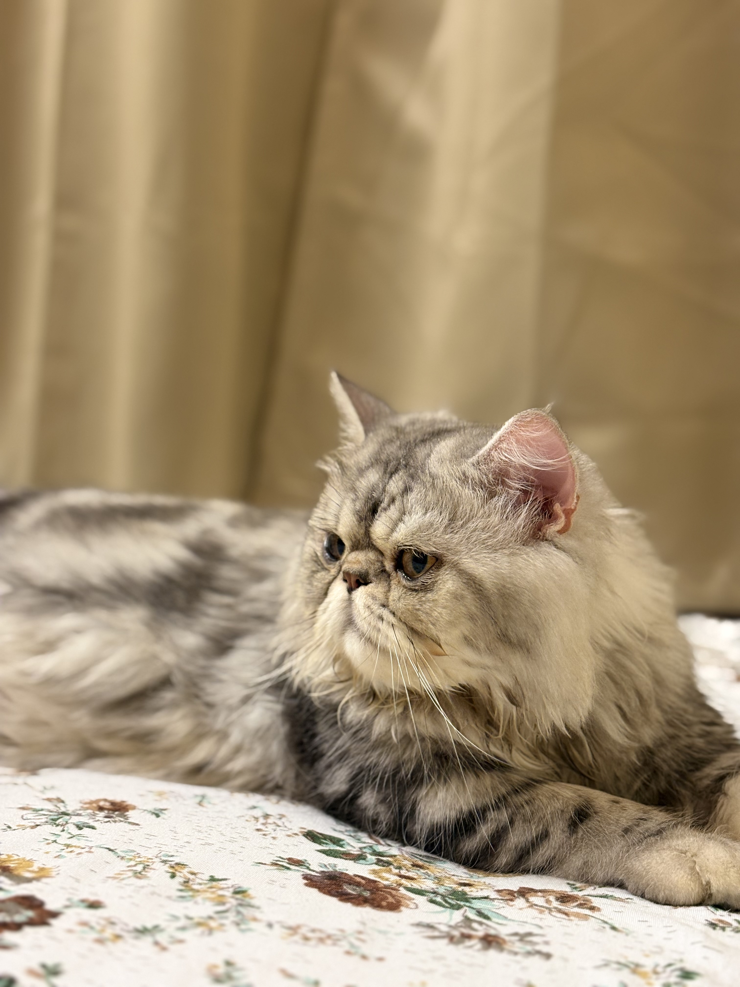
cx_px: 370
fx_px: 1482
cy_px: 494
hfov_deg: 28.0
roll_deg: -1.8
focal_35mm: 52
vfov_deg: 36.8
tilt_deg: -4.8
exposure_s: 1/33
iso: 160
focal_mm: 5.96
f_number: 1.6
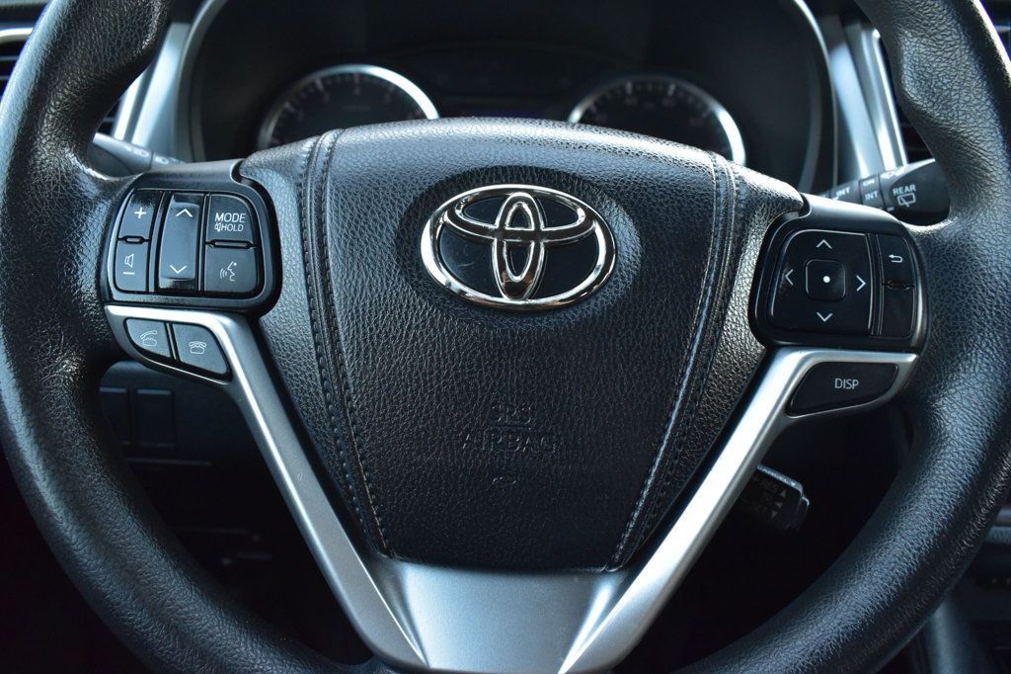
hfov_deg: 59.5
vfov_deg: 41.7
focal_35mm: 32
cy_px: 337
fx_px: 884
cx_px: 506
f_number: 6.3
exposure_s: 1/15
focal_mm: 21
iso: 1600
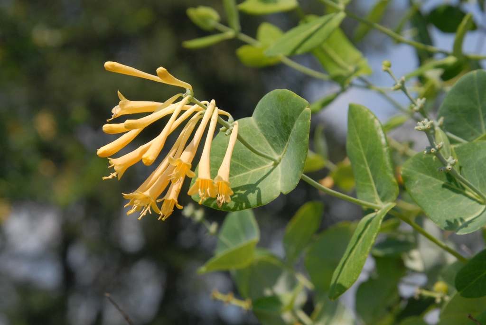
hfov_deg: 16.1
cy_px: 162
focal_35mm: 128
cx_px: 243
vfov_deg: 10.8
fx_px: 1723
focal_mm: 85
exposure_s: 1/500
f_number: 11
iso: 400
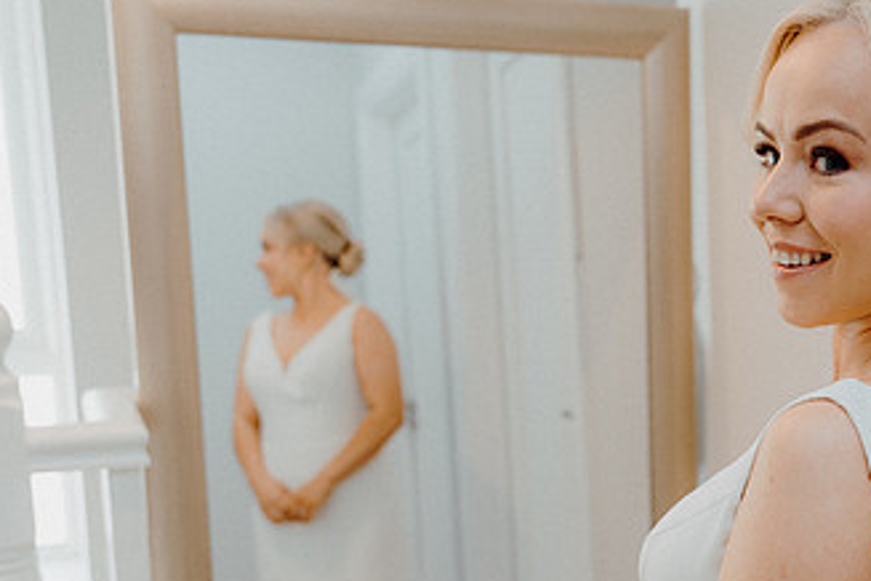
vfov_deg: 24.3
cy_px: 454
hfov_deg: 35.4
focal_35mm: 55
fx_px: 1331
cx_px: 655
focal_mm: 31
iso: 500
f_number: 3.5
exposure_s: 1/160
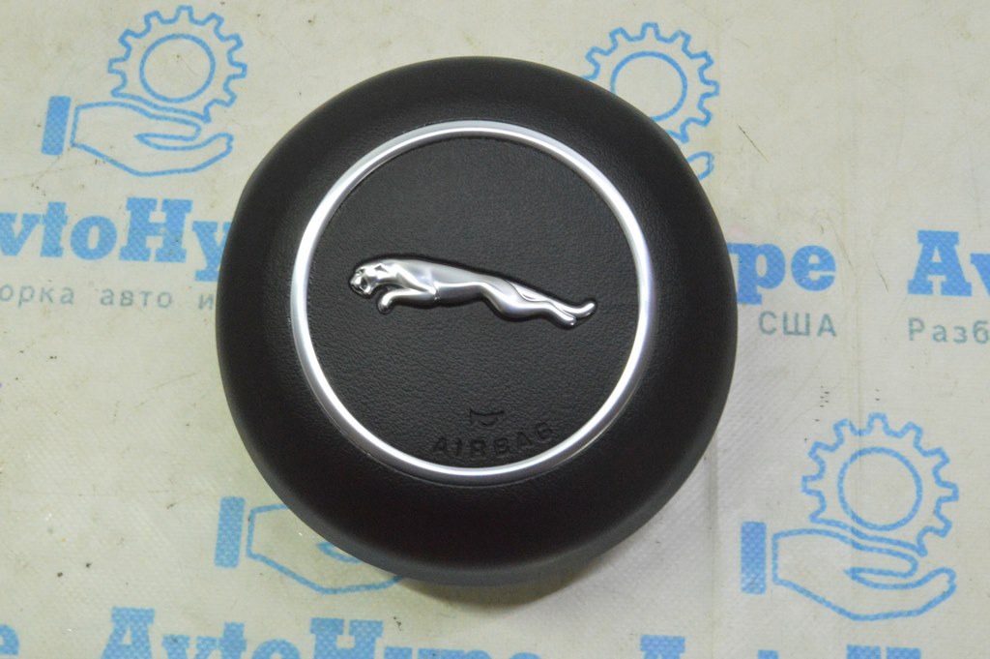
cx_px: 495
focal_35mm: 51
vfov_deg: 26.4
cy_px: 330
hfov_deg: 38.9
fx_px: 1401
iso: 6400
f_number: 20
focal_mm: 34
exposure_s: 1/30
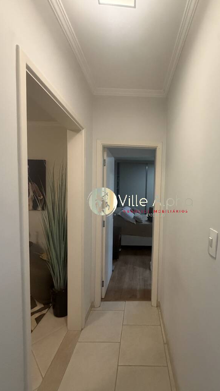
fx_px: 166
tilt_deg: -4.0
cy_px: 203
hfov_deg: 65.8
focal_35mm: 16
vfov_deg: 99.3
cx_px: 141
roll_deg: -1.3
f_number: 2.2
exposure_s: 1/60
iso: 500
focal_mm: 2.22
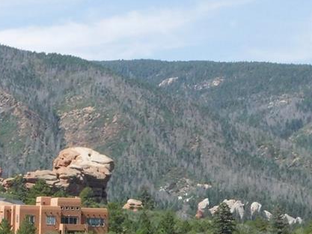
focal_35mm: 145
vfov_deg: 10.2
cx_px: -67
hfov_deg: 13.2
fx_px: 1306
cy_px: 214
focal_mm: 10.4
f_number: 8
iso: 800
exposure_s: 1/1250
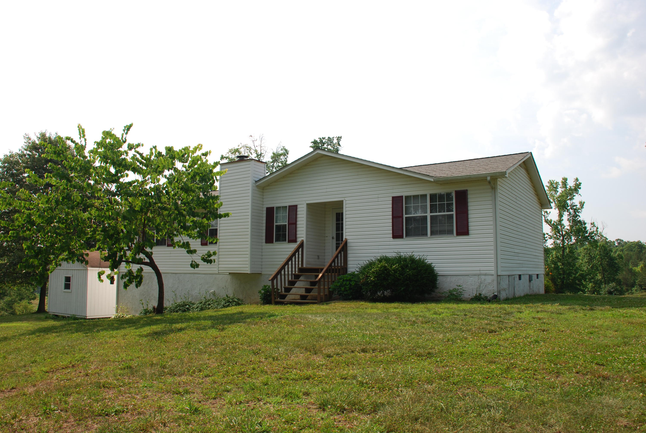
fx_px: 485
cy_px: 216
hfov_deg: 67.3
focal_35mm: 27
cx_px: 323
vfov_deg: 48.0
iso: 100
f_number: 7.1
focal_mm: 18
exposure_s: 1/200
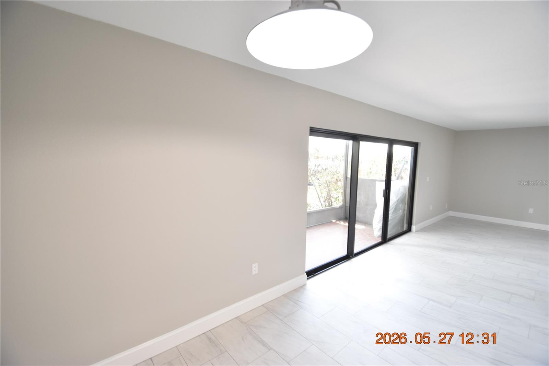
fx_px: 229
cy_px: 183
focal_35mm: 15
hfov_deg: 100.4
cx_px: 274
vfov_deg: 77.3
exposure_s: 1/45
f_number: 3.5
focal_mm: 10
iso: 800
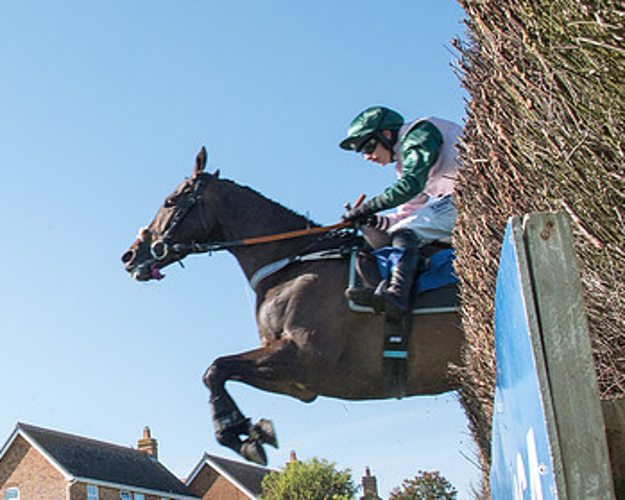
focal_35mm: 62
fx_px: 1147
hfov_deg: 27.5
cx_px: -87
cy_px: 247
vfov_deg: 24.6
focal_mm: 24
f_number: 8
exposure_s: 1/800
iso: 500
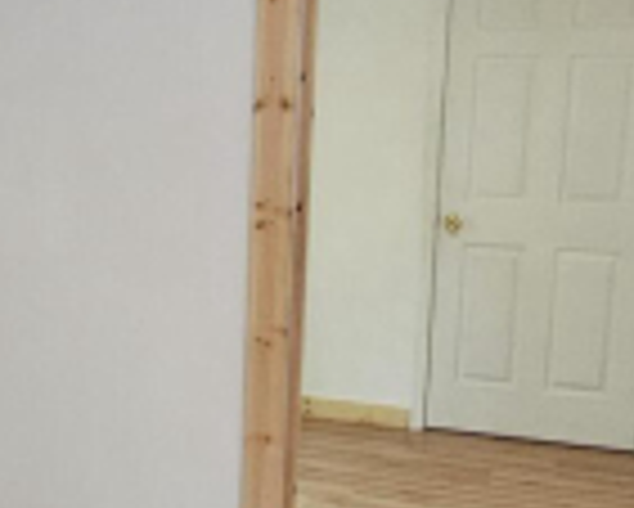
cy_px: 276
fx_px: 1127
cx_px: -58
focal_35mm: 60
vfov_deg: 25.4
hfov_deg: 28.6
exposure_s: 1/30
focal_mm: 2.2
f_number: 2.2
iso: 320
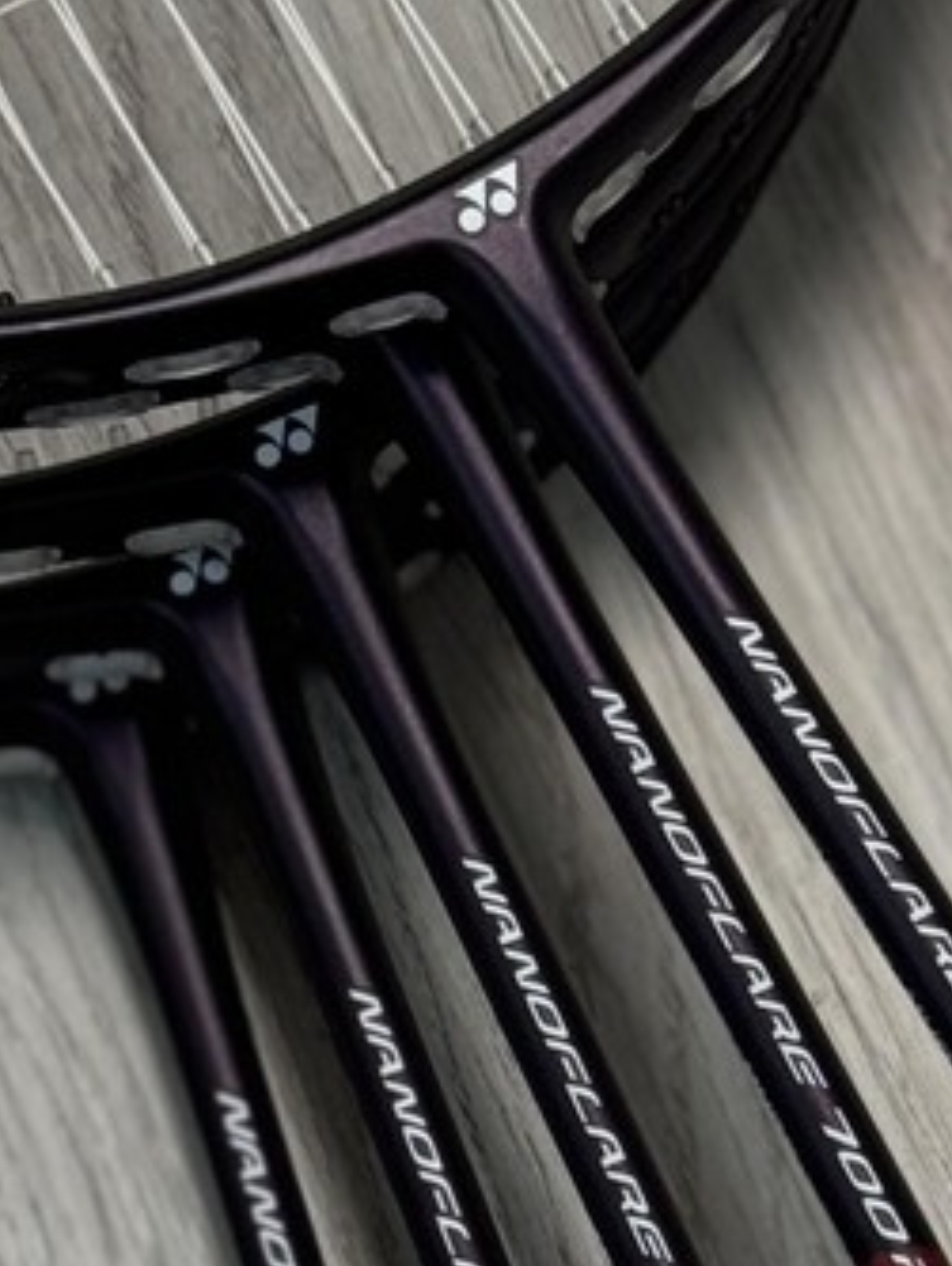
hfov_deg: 7.5
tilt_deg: -74.9
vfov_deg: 10.0
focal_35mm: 196
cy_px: 1431
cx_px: 1058
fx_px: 7178
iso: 80
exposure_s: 1/50
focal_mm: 6.76
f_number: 1.78
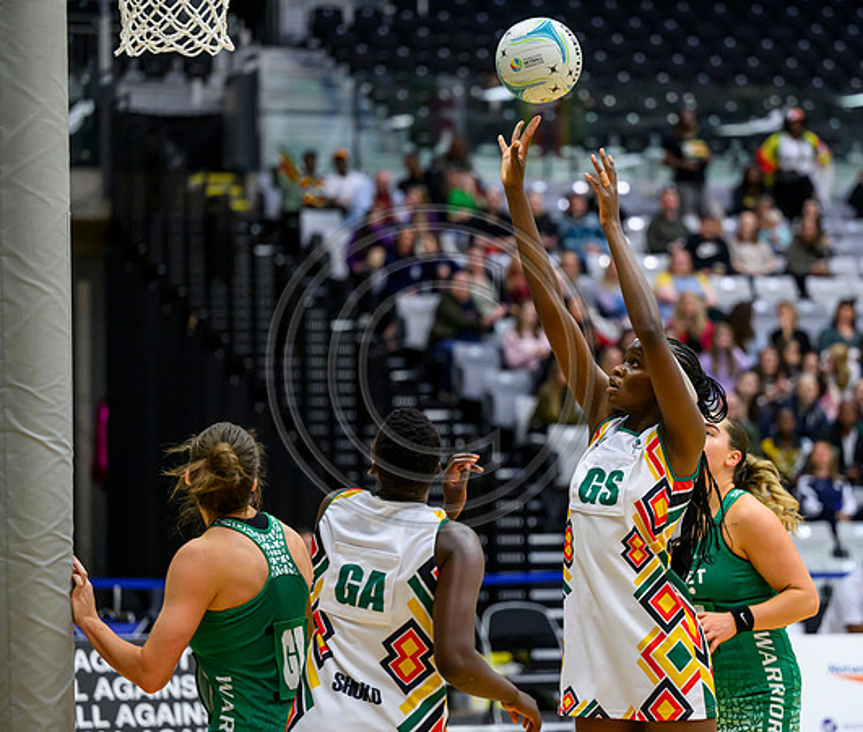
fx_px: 3600
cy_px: 369
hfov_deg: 13.7
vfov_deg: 11.6
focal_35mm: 138
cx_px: 552
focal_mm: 115
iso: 4000
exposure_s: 1/1000
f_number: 2.8
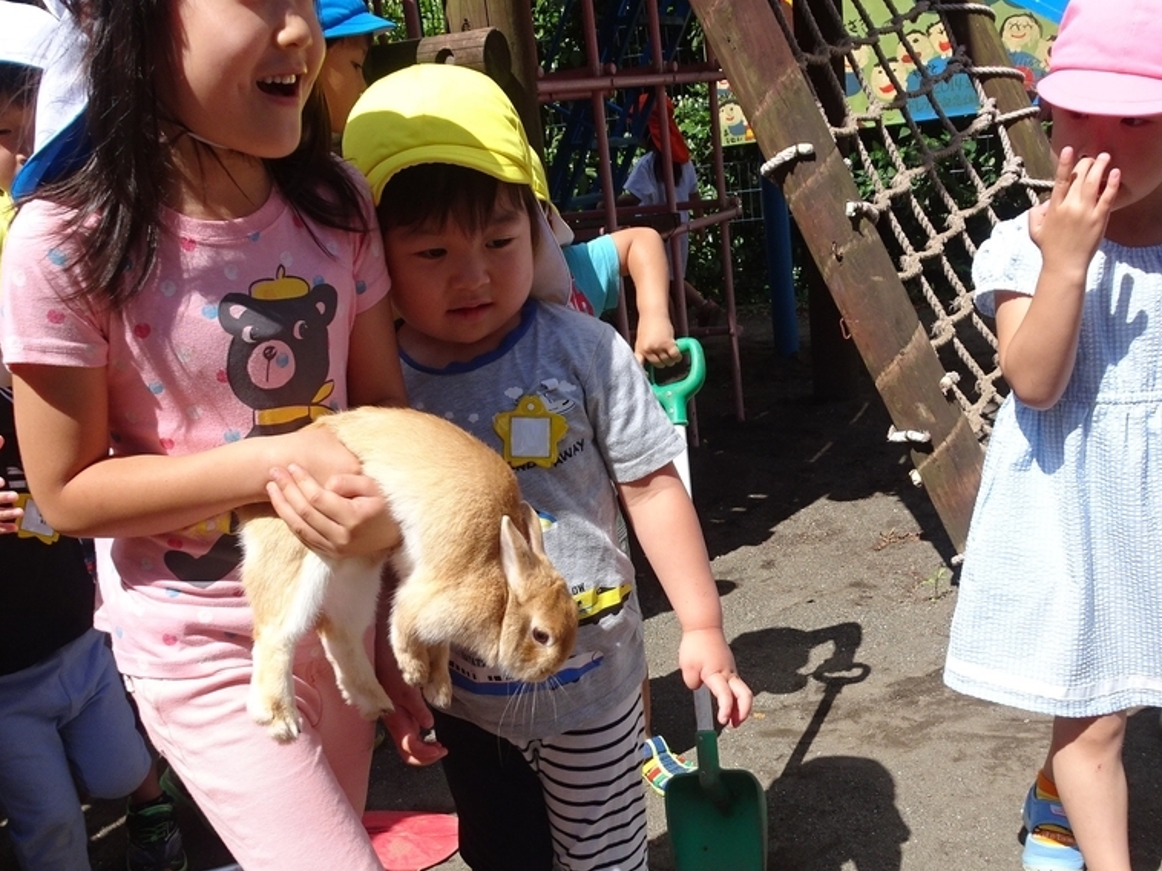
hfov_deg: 49.0
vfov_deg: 37.4
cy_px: 569
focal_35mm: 38
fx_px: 1275
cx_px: 606
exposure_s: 1/640
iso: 80
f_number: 3.5
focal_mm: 4.1
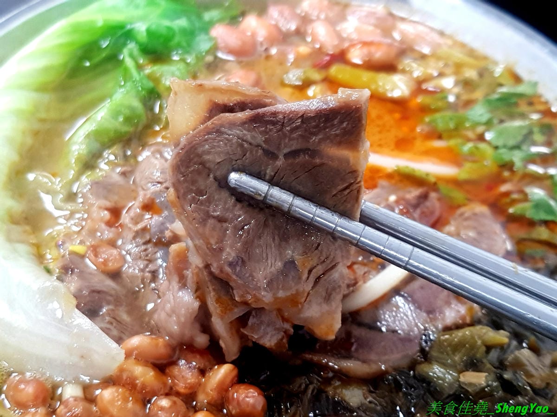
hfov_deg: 67.3
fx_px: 418
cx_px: 278
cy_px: 208
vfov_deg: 53.1
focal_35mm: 26
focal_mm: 4.3
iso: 200
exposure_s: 1/30
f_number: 1.7
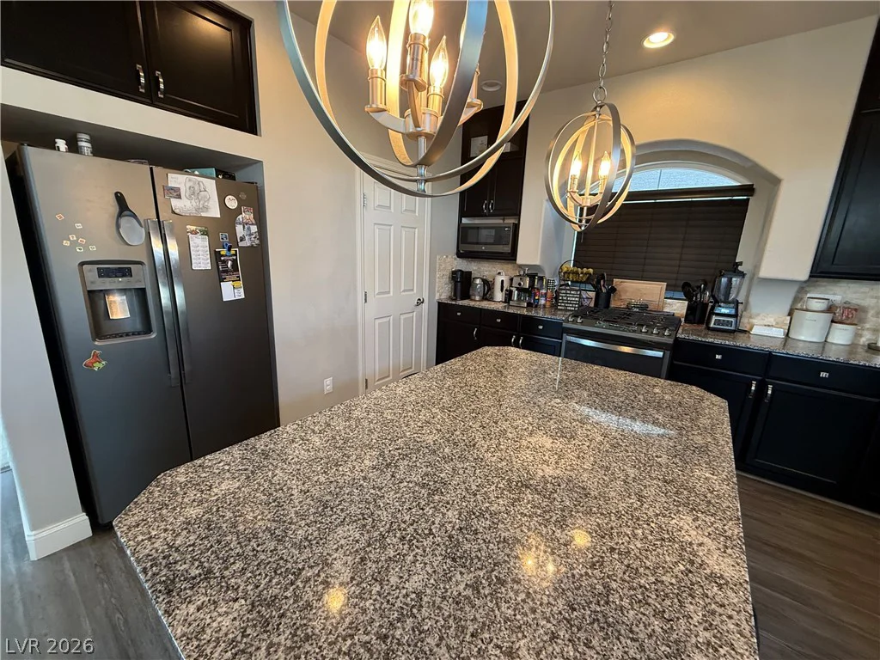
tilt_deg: -12.6
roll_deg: -2.3
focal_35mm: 14
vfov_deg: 85.7
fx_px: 356
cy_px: 330
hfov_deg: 102.1
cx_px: 440
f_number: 2.2
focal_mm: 2.22
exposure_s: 1/60
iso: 200
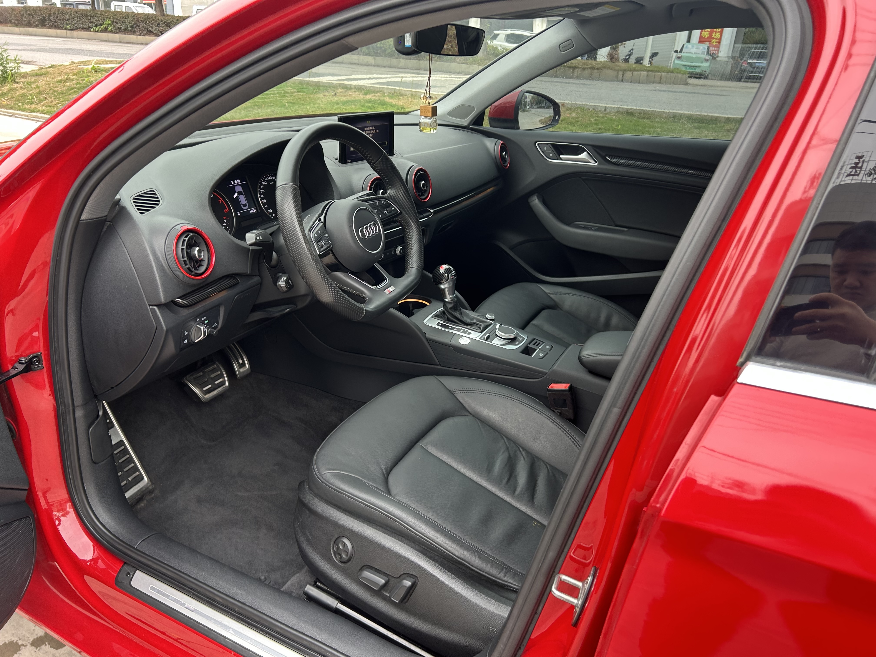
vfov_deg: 53.1
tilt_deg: -22.0
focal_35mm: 26
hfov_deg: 67.3
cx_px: 438
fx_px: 658
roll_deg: -3.6
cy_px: 328
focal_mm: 5.7
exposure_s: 1/121
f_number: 1.5
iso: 40
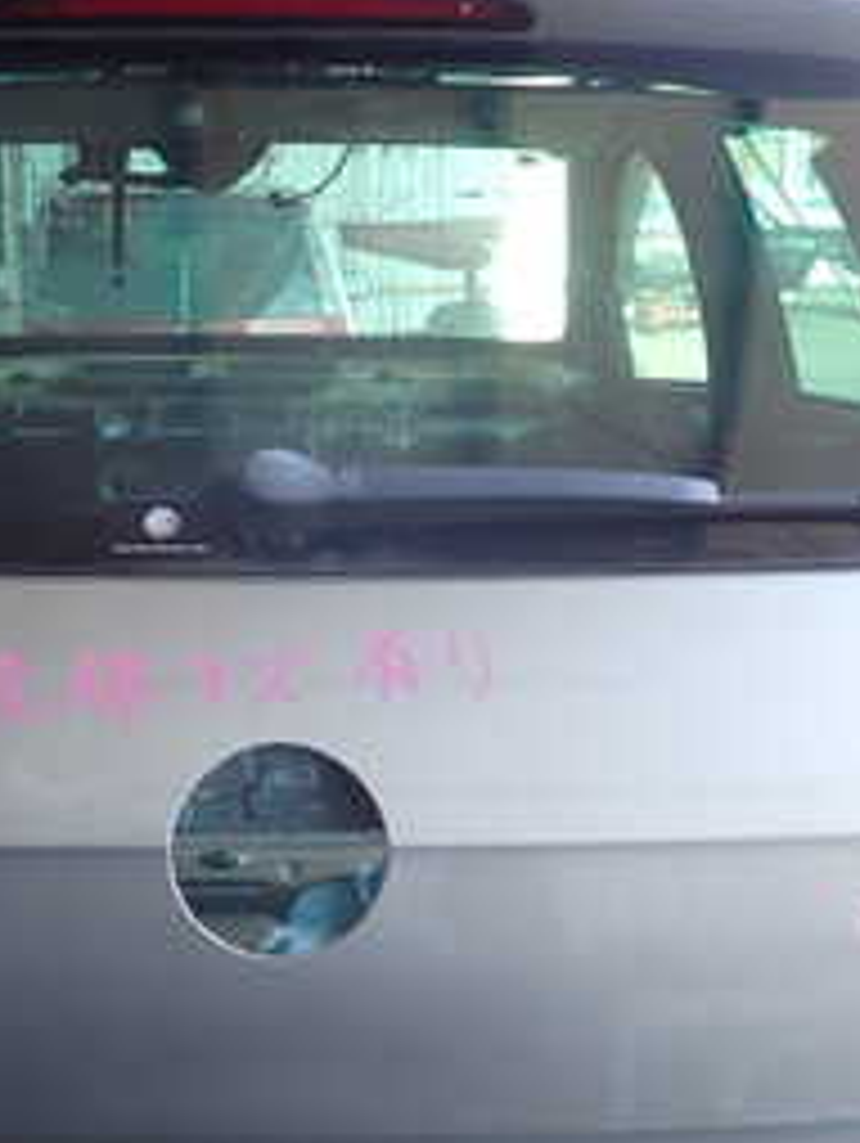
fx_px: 1951
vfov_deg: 32.5
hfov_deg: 24.6
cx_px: 221
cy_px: 742
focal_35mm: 59
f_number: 2
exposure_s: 1/60
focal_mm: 4.5
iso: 100
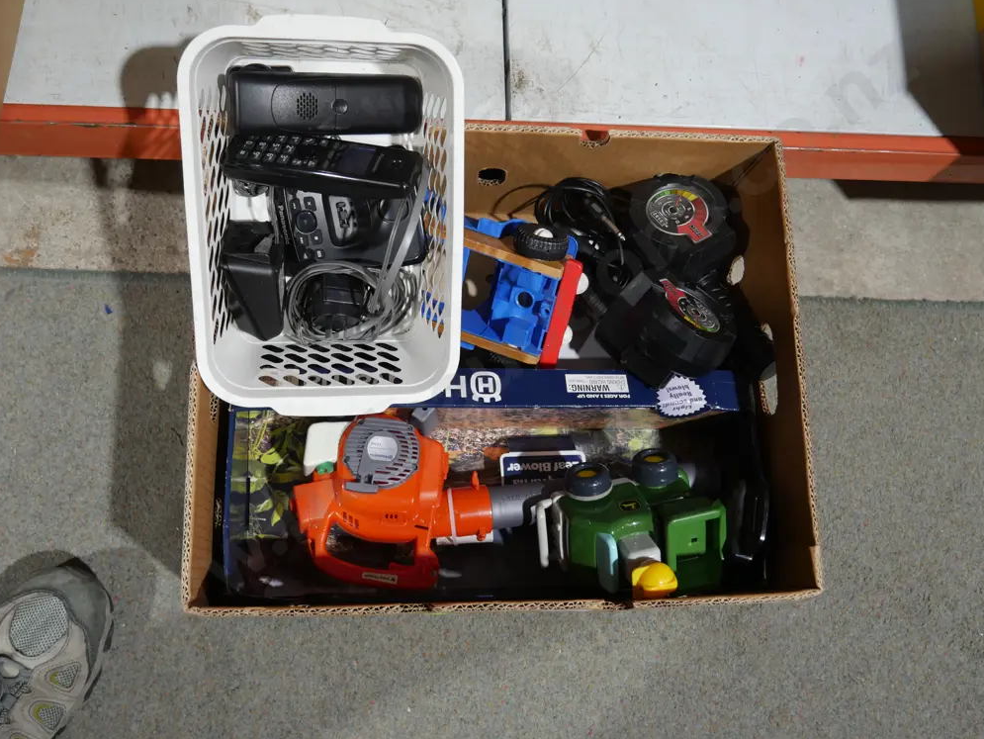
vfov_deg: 40.7
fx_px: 995
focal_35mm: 35
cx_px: 501
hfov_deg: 52.6
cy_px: 361
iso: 400
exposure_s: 1/60
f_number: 4
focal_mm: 17
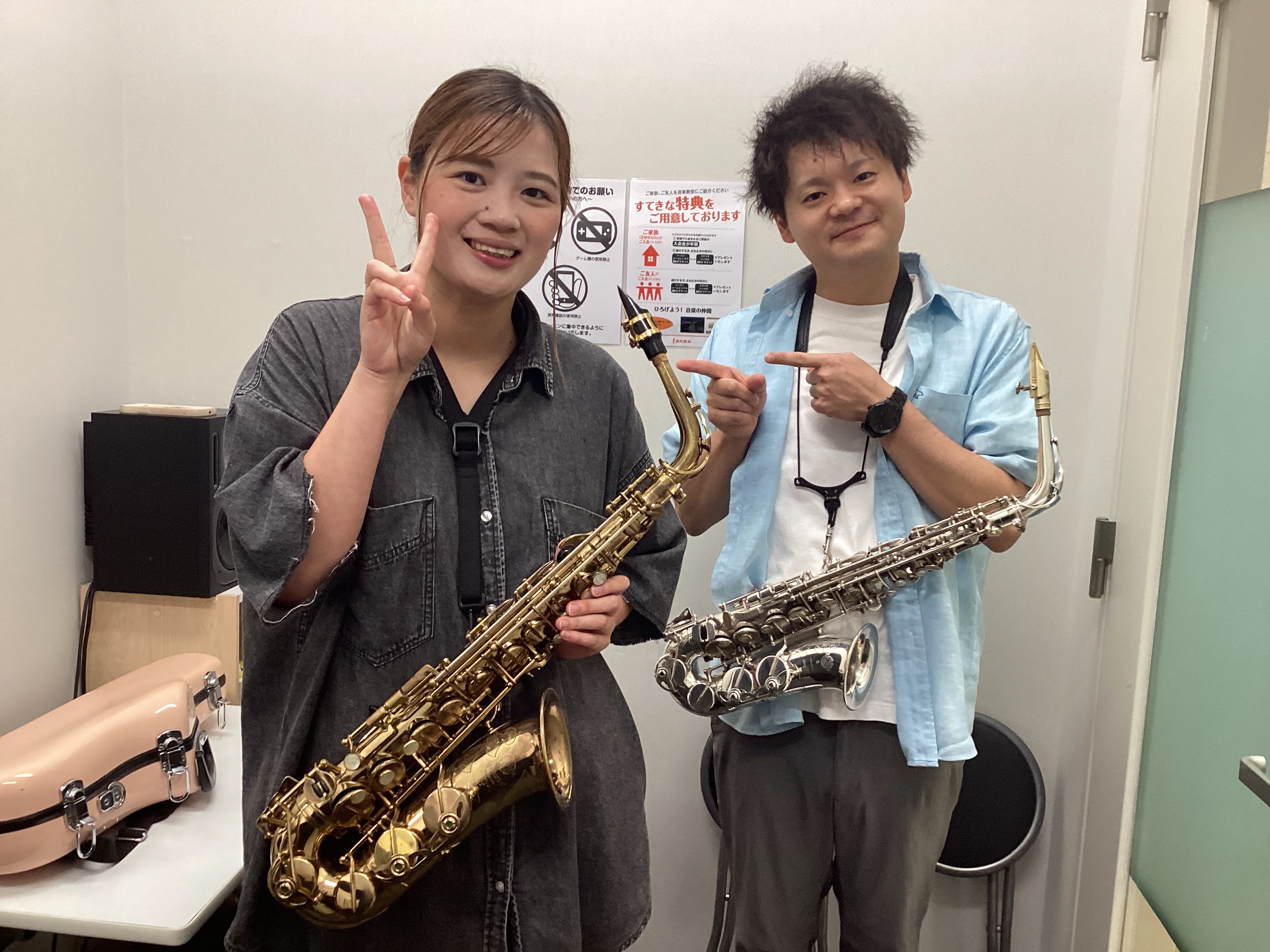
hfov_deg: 58.4
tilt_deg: -8.5
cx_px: 635
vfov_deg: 45.4
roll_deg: -1.7
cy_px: 476
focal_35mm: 31
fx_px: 1137
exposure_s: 1/60
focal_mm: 3.3
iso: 125
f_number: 2.4
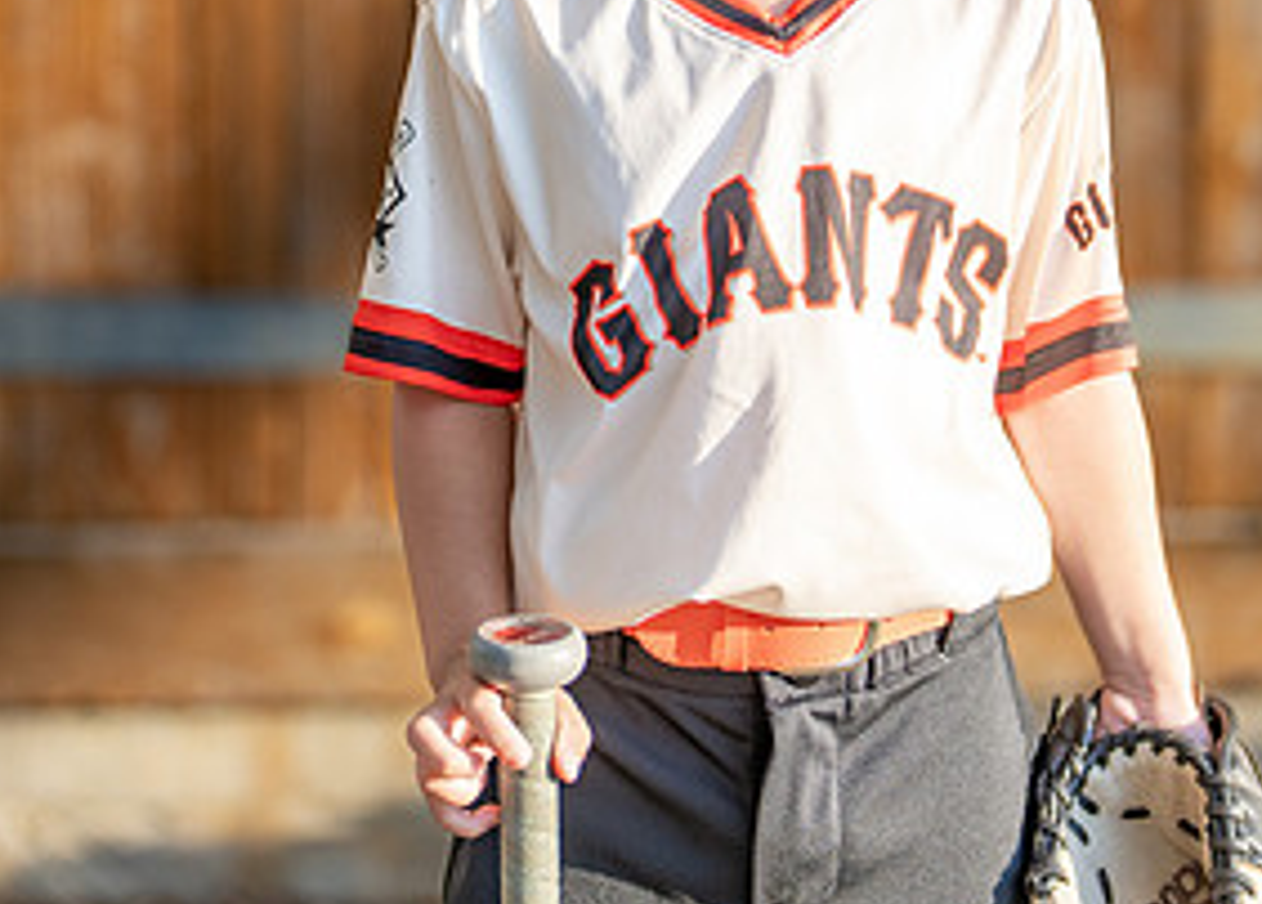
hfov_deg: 17.4
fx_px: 4126
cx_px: 694
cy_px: 10
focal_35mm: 115
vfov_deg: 12.4
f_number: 1.2
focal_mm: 50
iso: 100
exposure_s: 1/2000
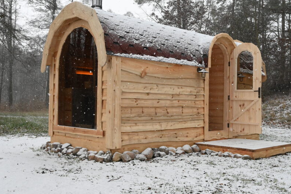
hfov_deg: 49.6
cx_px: 146
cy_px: 91
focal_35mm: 39
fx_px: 315
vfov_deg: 34.1
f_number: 8
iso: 10000
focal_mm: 30
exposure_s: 1/640
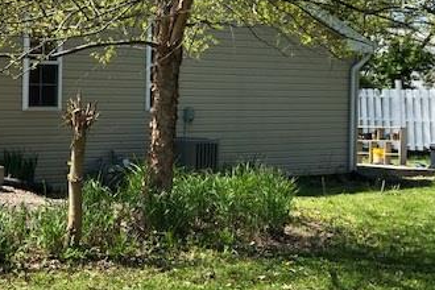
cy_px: 132
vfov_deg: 13.0
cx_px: 25
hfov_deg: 19.0
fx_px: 1269
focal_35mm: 105
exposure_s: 1/475
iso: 16
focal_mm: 6
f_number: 2.4
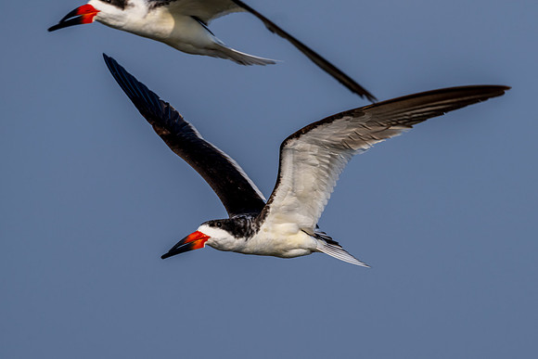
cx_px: 348
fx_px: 9169
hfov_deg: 3.4
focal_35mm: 613
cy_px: 275
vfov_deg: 2.2
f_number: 7.1
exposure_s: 1/2000
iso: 280
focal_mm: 400
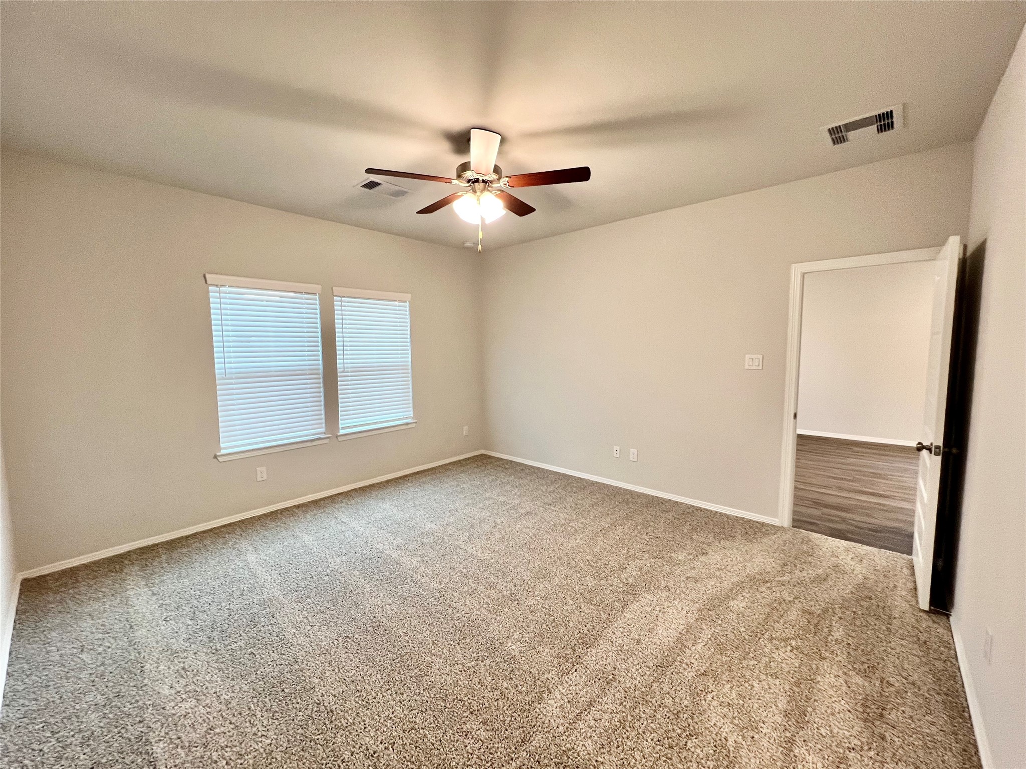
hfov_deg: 106.2
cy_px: 384
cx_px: 513
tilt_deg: -6.1
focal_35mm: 13
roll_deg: +0.5
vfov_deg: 89.9
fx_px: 385
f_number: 1.8
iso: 200
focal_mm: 1.57
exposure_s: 1/120
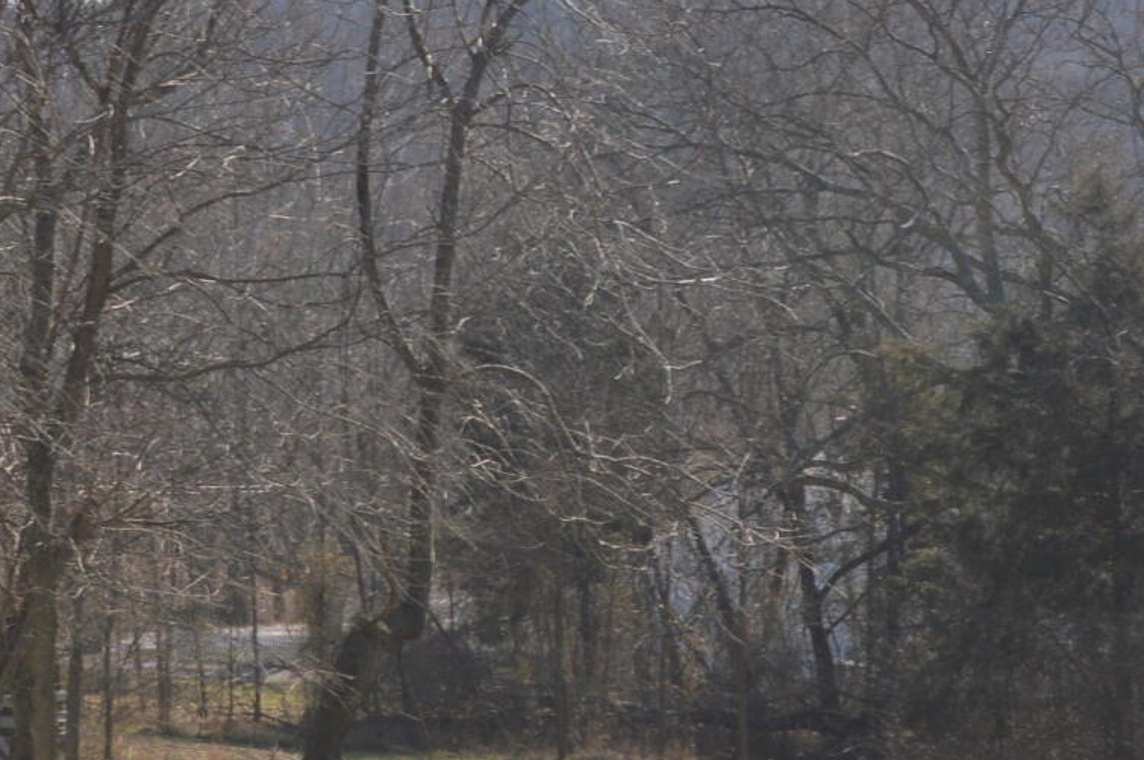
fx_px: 4540
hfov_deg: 14.3
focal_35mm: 143
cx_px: 747
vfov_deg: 9.6
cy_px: 524
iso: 100
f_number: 9
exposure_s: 1/200
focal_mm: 24
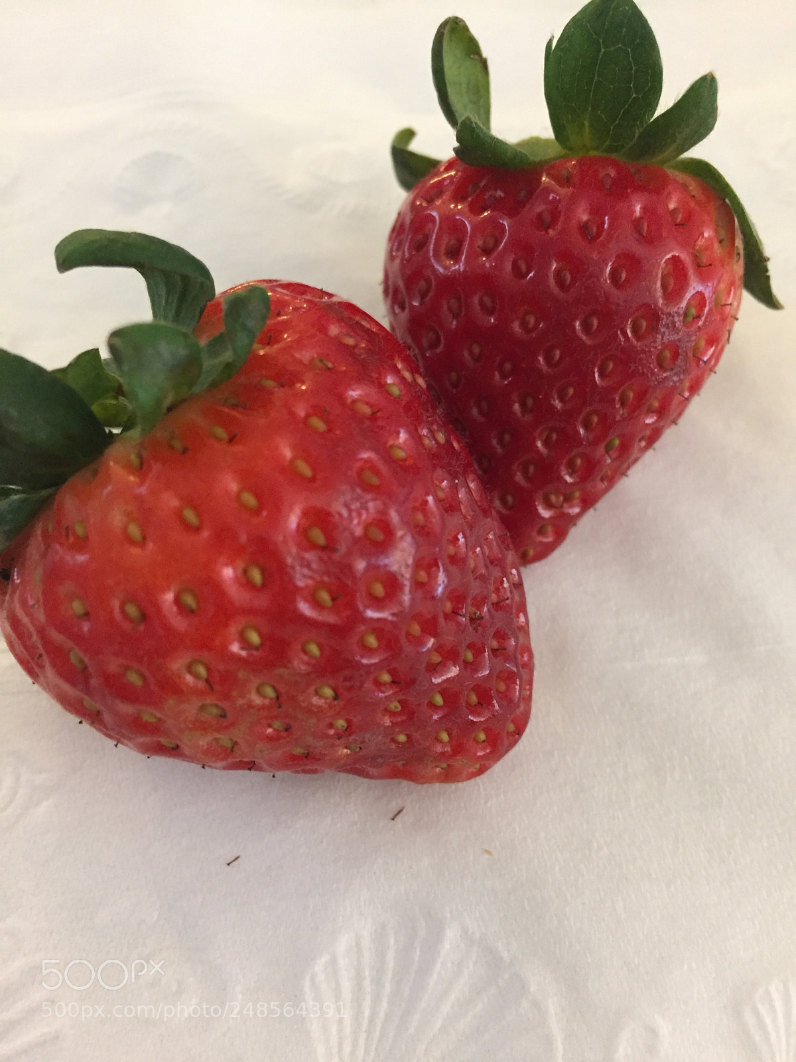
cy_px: 531
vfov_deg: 61.7
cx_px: 398
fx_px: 889
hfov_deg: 48.2
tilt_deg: -58.2
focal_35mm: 29
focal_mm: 4.15
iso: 250
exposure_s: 1/20
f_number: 2.2
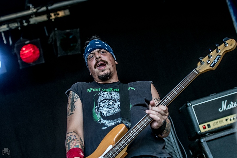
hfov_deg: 19.5
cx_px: 118
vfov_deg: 13.0
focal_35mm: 105
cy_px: 79
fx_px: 691
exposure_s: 1/160
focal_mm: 70
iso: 640
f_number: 2.8
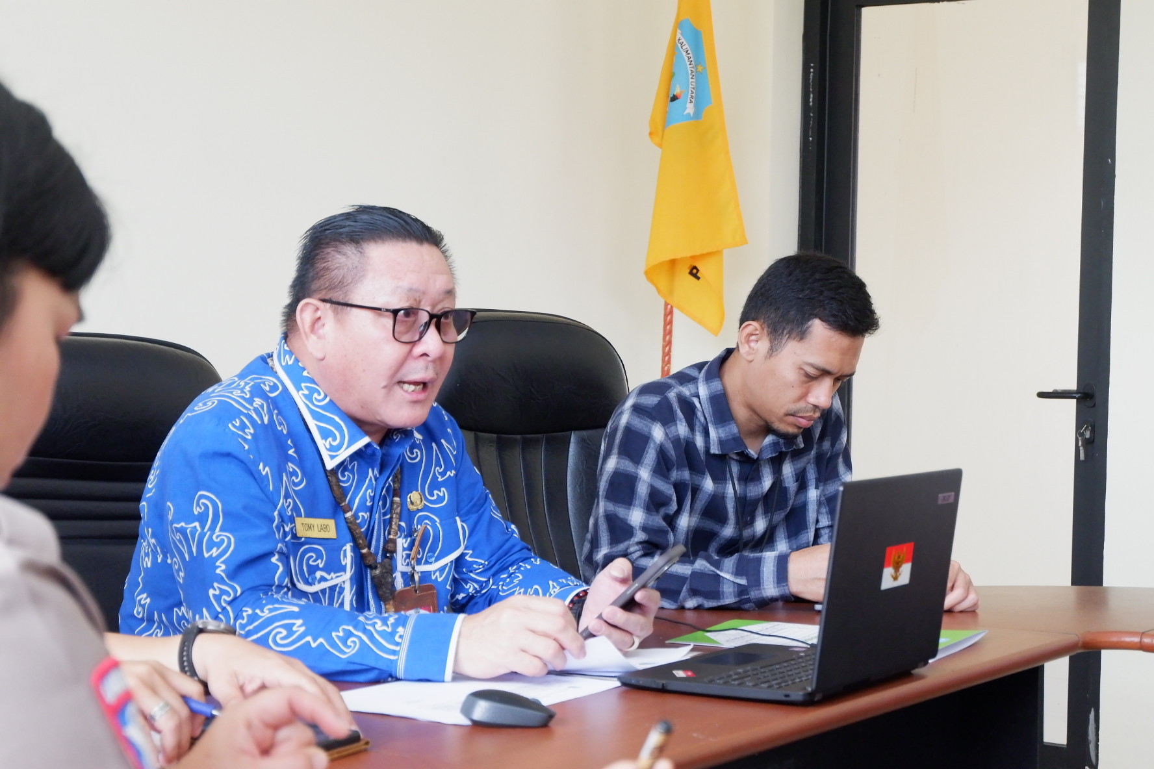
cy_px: 384
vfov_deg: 19.7
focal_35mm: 69
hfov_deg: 29.2
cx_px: 577
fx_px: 2212
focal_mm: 46.7
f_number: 5.6
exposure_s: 1/140
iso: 2000
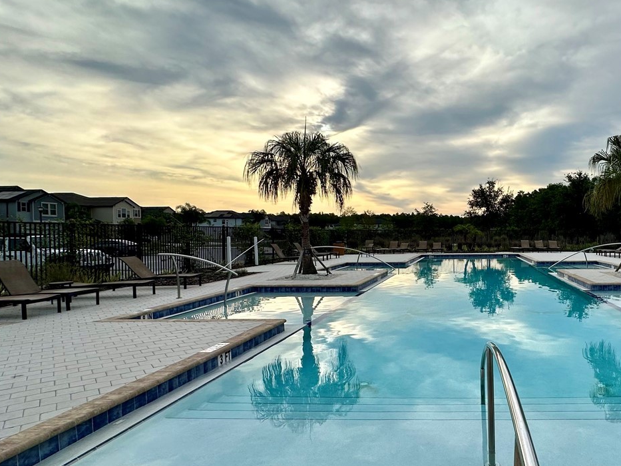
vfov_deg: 56.8
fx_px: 431
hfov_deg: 67.4
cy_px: 245
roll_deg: +1.1
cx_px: 459
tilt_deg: -1.0
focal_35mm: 24
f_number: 2.2
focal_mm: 2.22
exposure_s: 1/1473
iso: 50
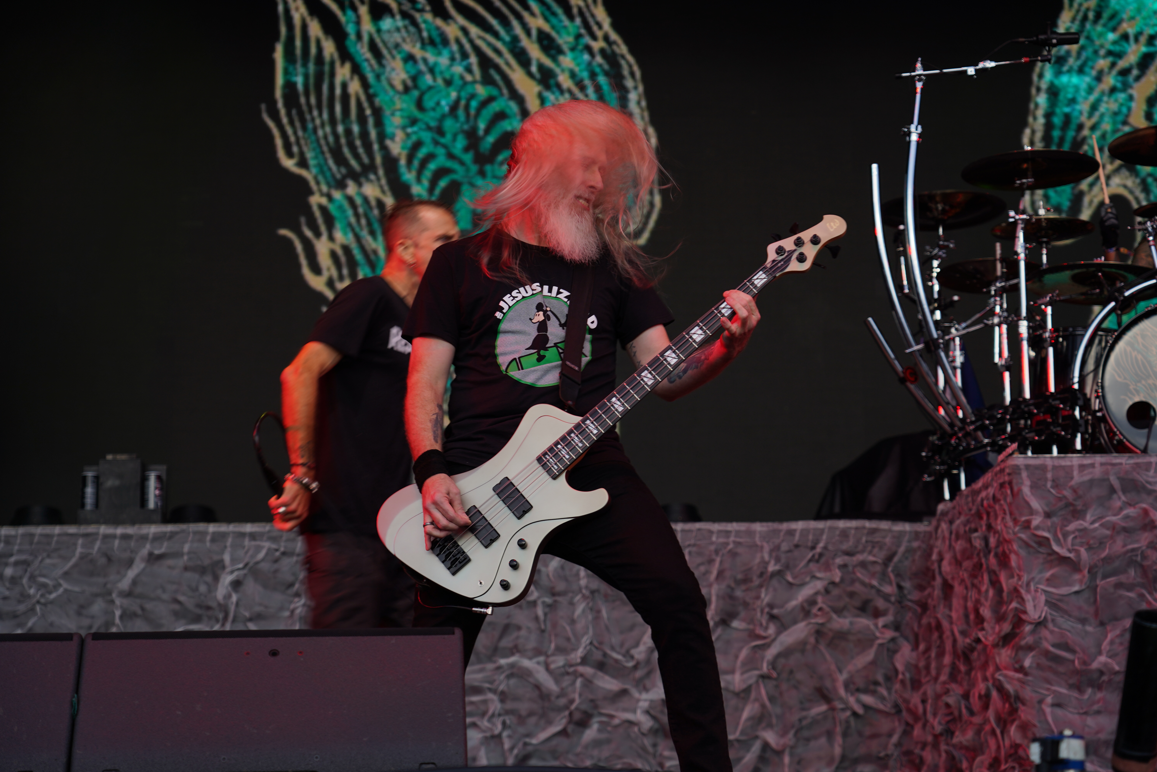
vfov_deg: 18.7
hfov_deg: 27.7
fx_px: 2346
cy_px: 386
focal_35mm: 73
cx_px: 578
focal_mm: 73
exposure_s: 1/100
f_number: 4.5
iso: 100
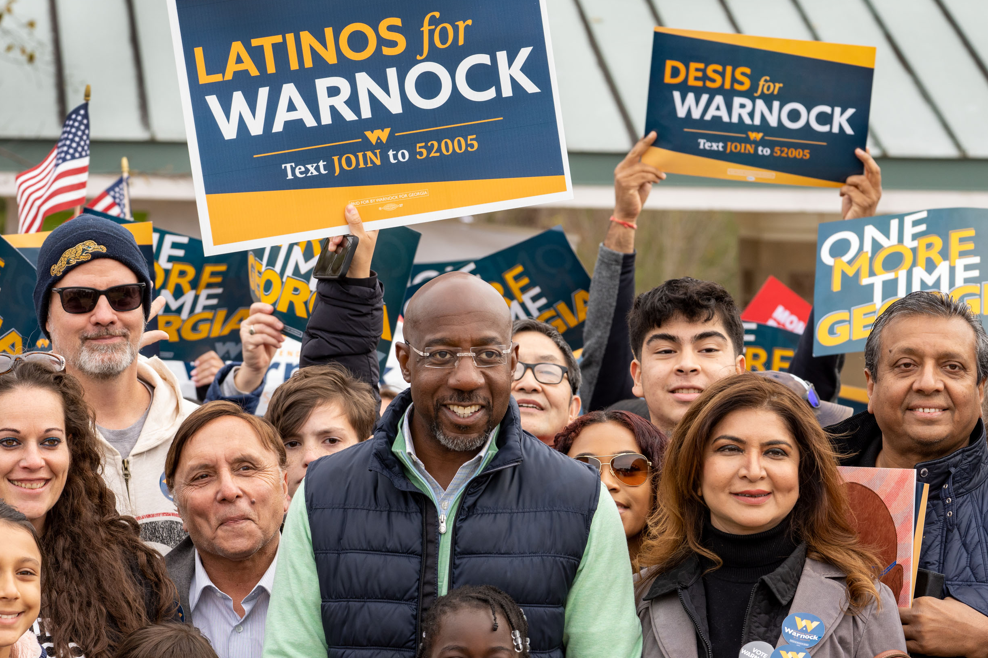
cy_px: 412
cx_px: 443
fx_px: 4665
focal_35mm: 170
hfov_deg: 12.1
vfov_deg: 8.1
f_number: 6.3
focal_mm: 108
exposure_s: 1/250
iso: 400
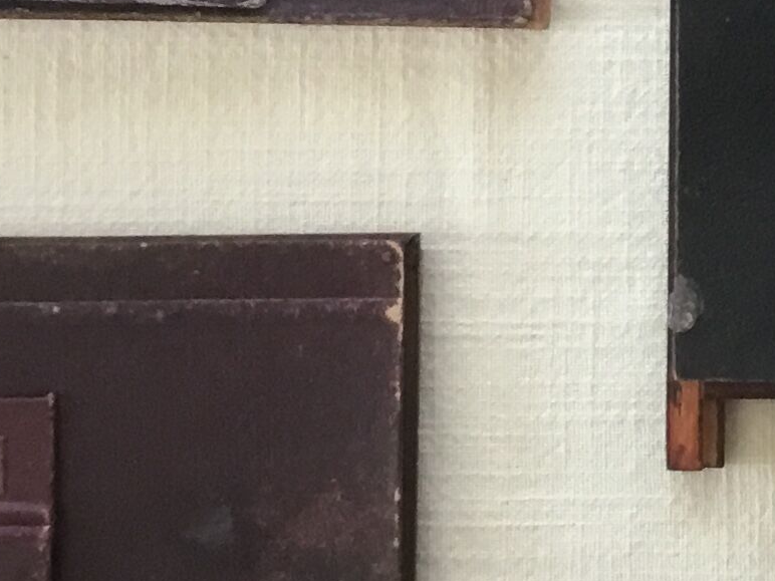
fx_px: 2933
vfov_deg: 11.2
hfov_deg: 14.4
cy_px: 1
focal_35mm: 131
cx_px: 997
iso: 50
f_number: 2.4
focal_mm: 3.3
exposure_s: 1/33
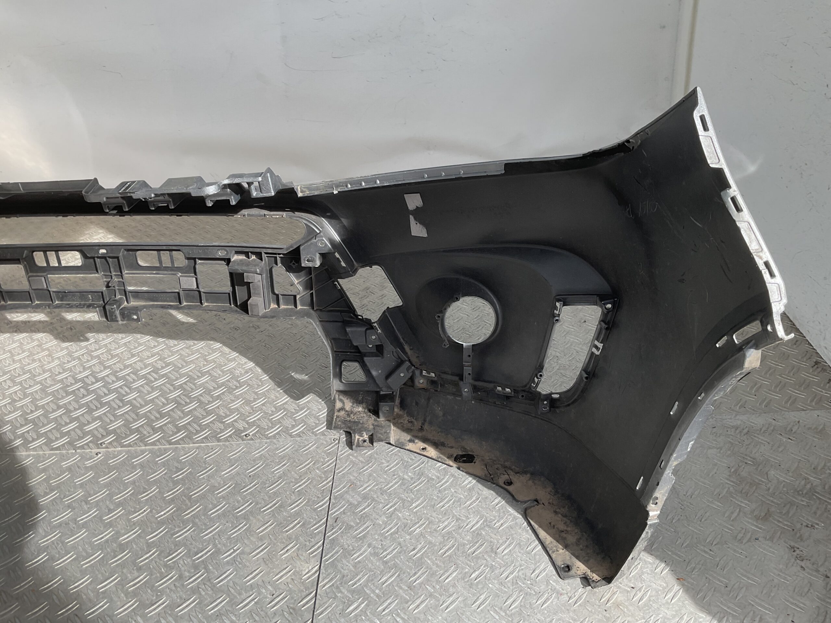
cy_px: 312
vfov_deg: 48.2
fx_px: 696
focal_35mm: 29
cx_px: 416
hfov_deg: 61.7
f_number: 1.8
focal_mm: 3
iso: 16
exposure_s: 1/277
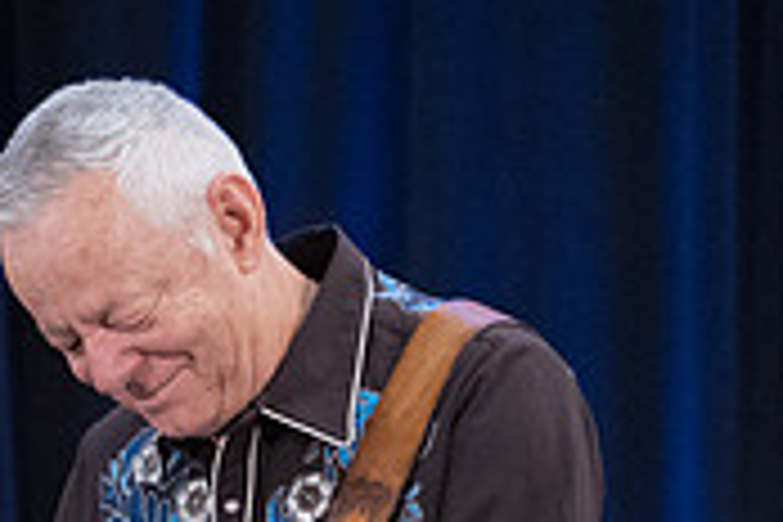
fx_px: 6807
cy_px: 826
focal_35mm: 313
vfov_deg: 4.4
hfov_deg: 6.5
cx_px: -400
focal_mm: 94
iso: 12800
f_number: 5.6
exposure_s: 1/250
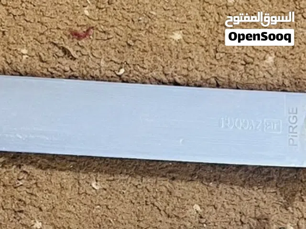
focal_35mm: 26
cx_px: 153
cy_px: 114
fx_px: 230
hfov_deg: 67.3
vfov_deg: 53.1
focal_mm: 5.7
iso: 250
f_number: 1.5
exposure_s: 1/60
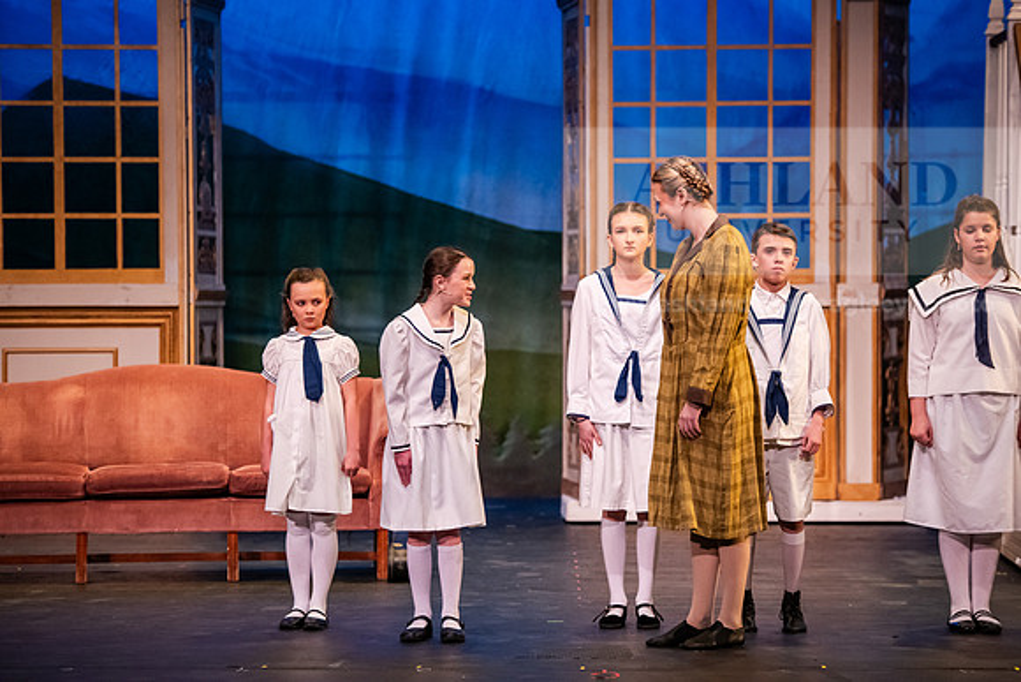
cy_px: 341
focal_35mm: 130
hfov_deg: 15.8
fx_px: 3688
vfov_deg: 10.6
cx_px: 510
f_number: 3.2
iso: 2500
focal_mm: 130
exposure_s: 1/200
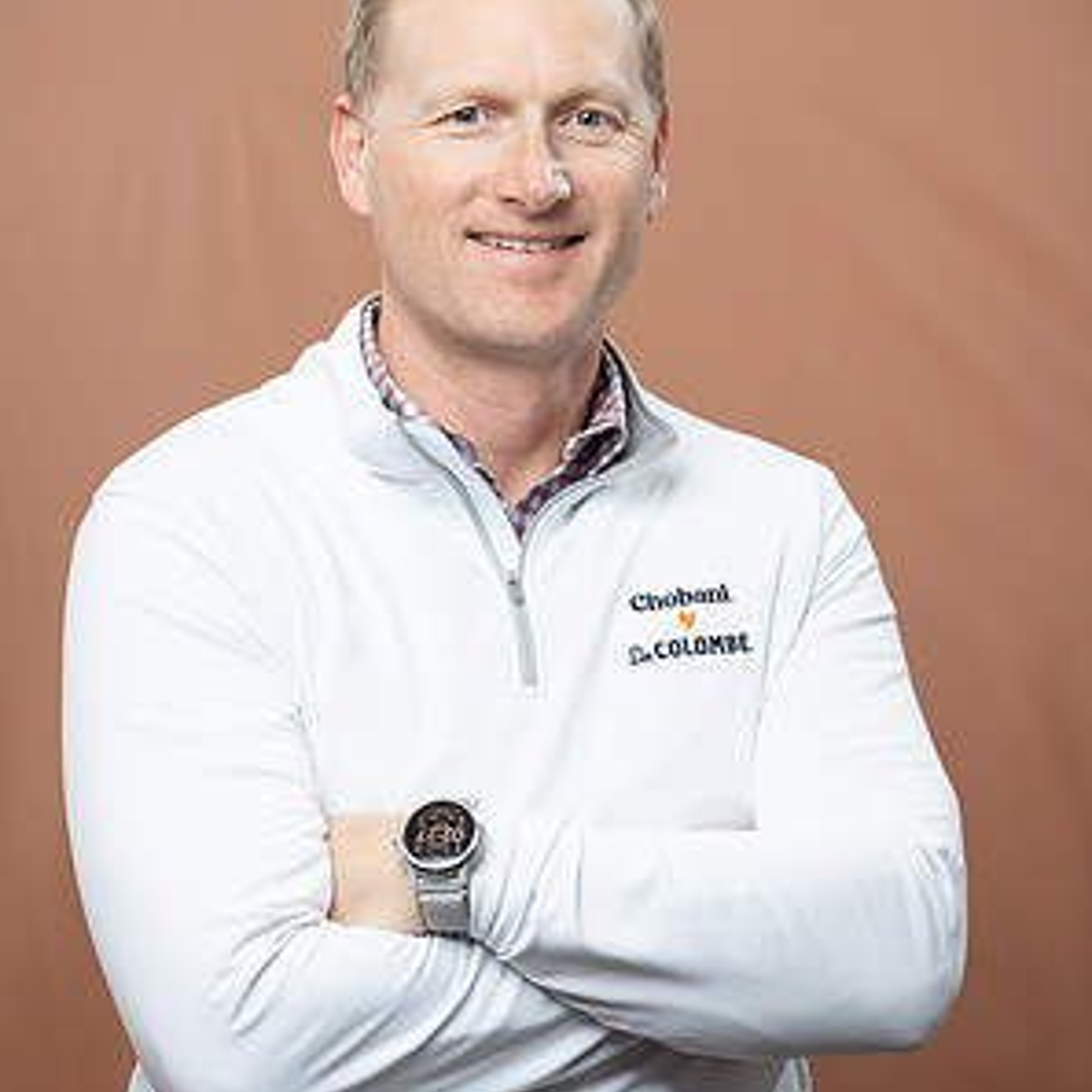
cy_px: 588
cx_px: 548
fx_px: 3676
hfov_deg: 16.9
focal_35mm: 103
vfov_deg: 16.9
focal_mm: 80
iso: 320
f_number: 4
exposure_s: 1/160
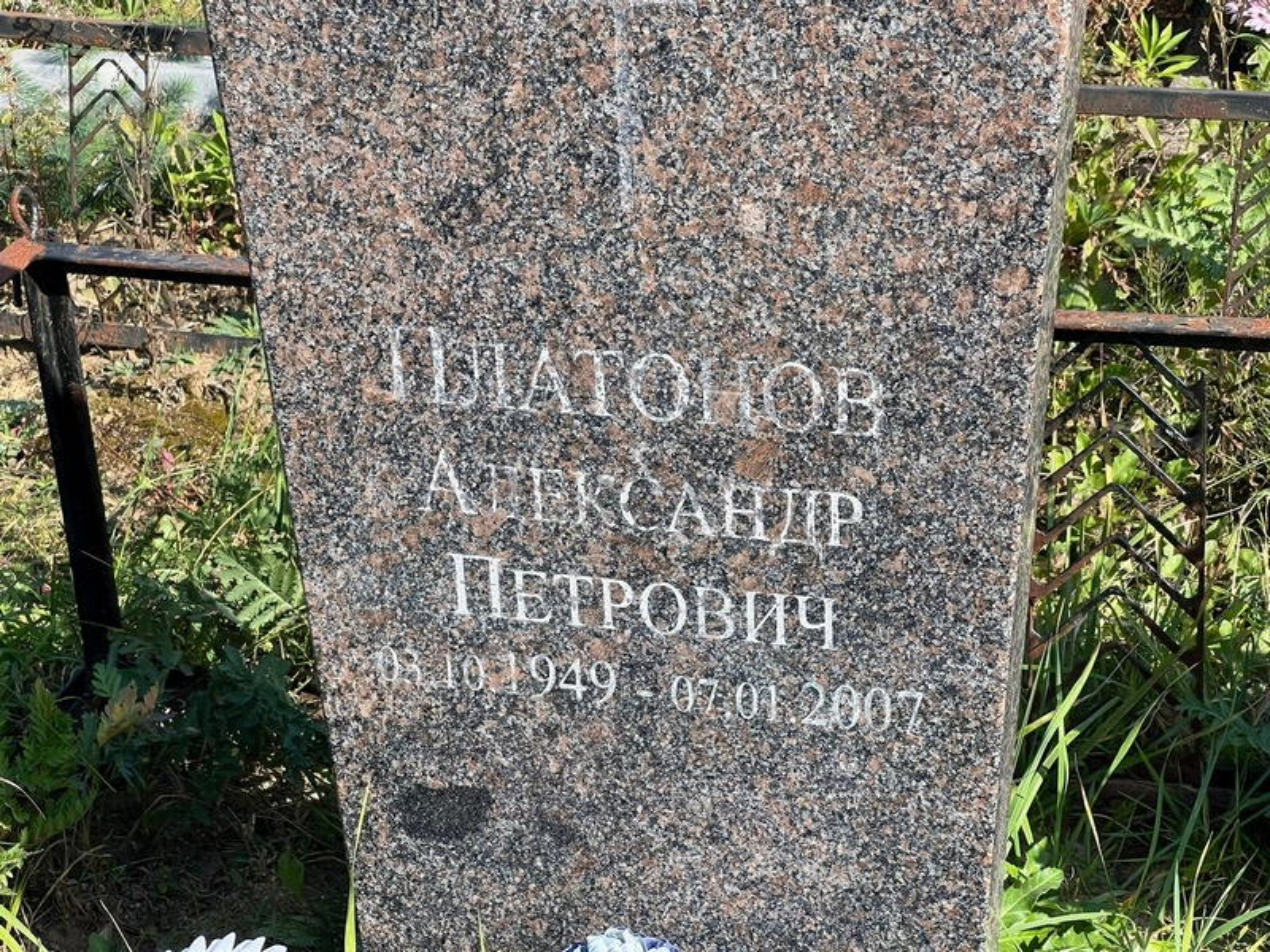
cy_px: 476
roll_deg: +1.5
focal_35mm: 77
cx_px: 635
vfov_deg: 19.1
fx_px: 2825
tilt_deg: -25.8
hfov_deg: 25.3
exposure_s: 1/376
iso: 32
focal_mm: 9
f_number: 2.8
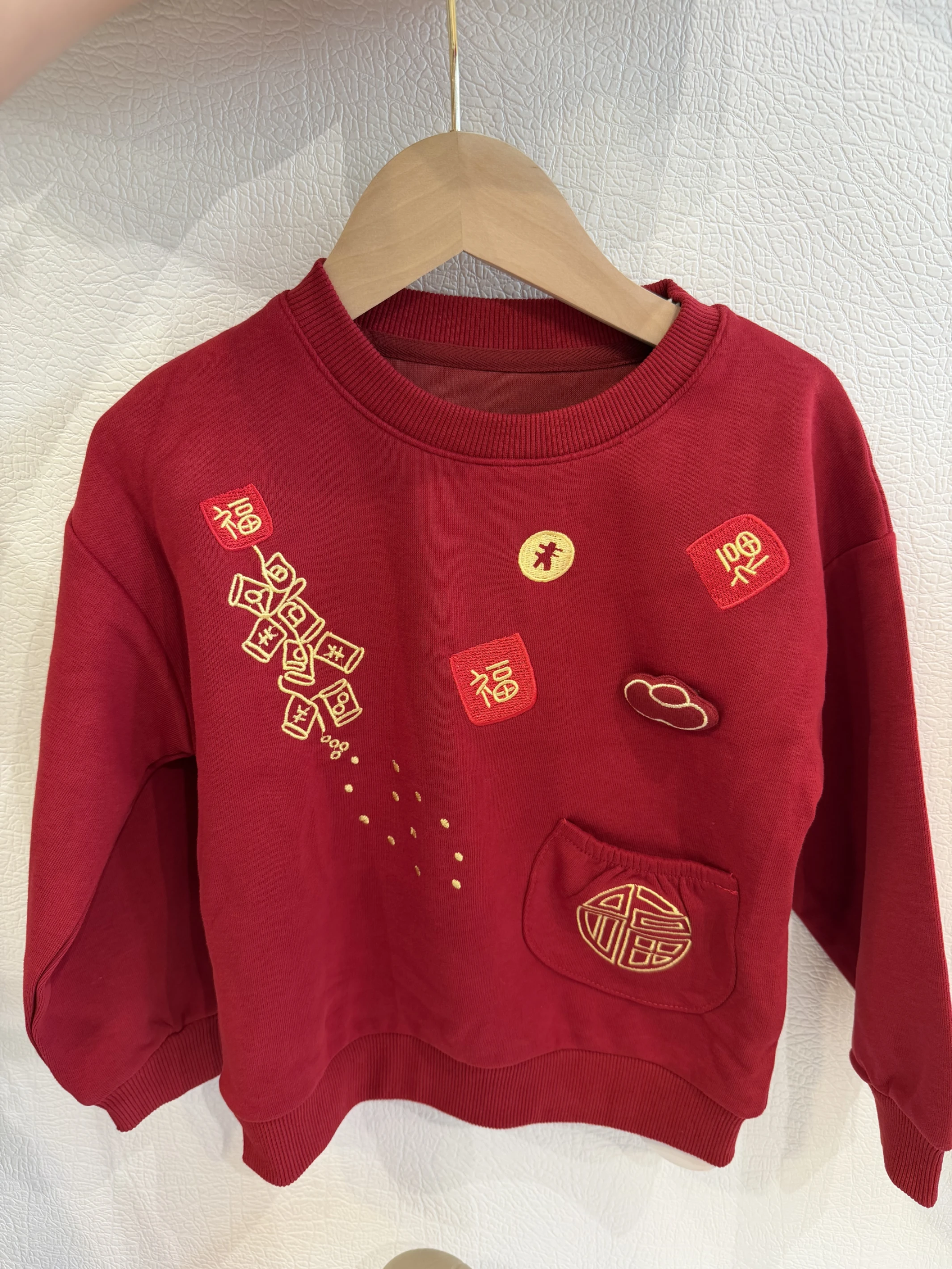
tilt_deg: -16.1
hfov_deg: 56.8
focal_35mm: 24
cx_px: 476
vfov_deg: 71.6
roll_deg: +3.7
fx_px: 880
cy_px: 634
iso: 200
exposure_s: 1/92
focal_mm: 6.76
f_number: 1.78
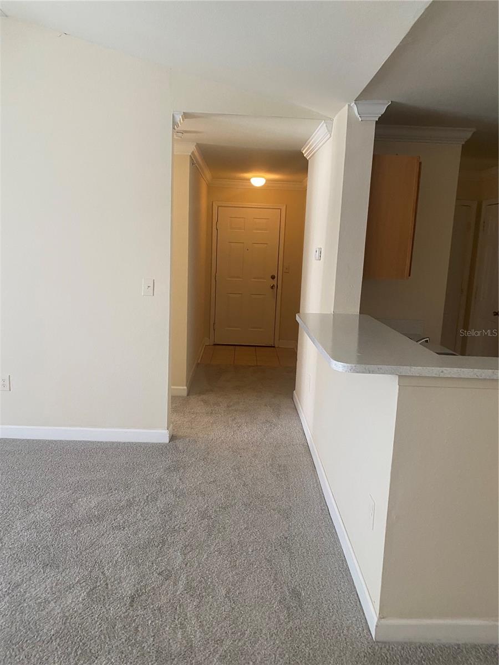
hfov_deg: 53.1
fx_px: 500
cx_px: 250
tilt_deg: -6.6
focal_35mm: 26
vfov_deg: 67.3
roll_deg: -0.3
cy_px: 332
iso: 160
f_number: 1.8
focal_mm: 4.25
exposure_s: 1/60
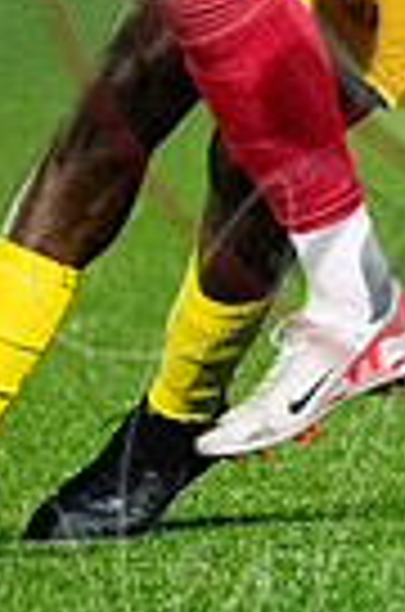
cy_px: -21
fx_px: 24050
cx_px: 1103
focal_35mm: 1418
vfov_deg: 1.5
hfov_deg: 1.0
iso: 8000
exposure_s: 1/1000
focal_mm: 200
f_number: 2.8
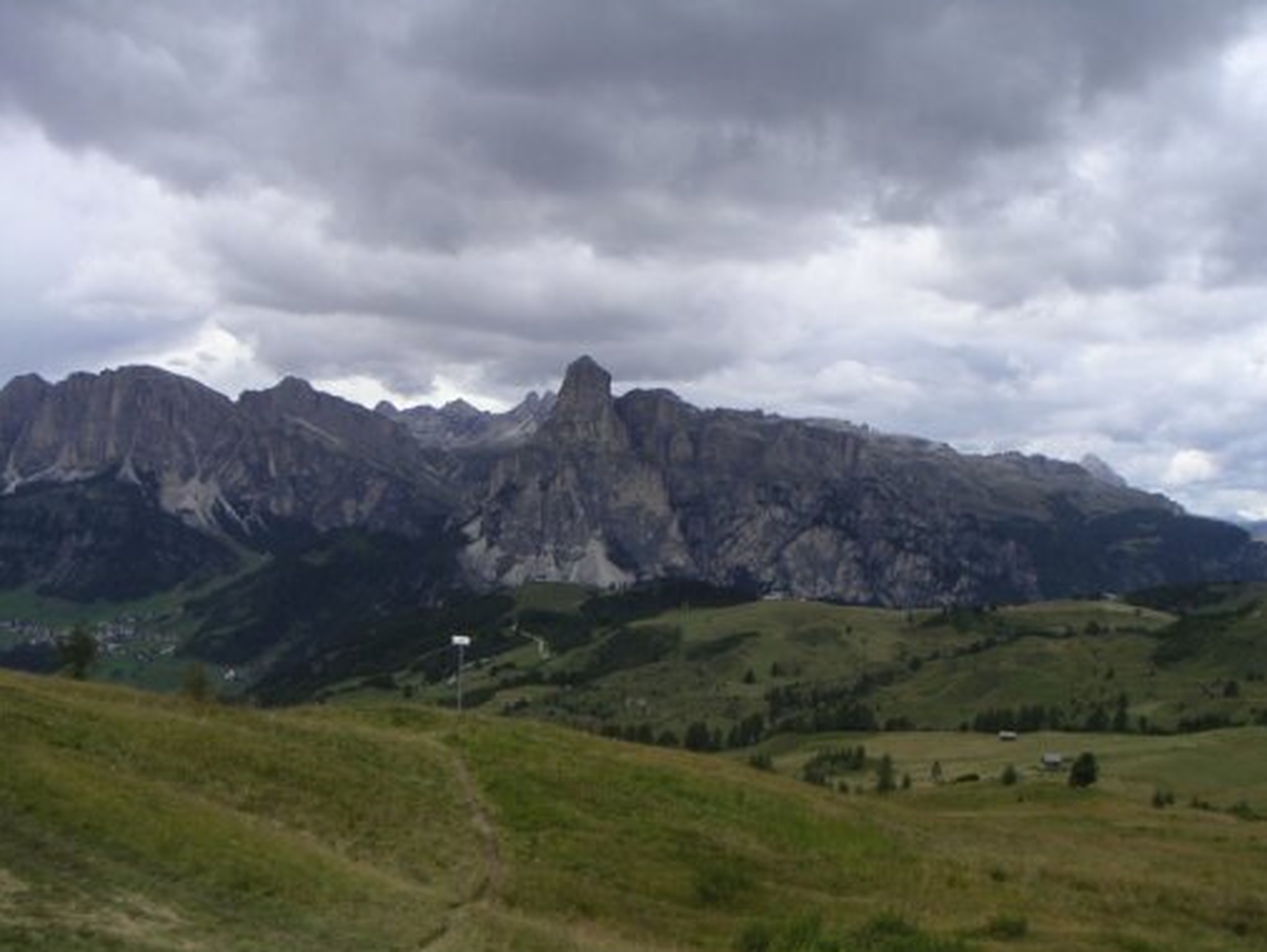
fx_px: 1465
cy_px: 481
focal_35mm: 40
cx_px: 662
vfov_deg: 36.0
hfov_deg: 46.8
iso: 50
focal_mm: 6
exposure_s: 1/125
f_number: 6.7
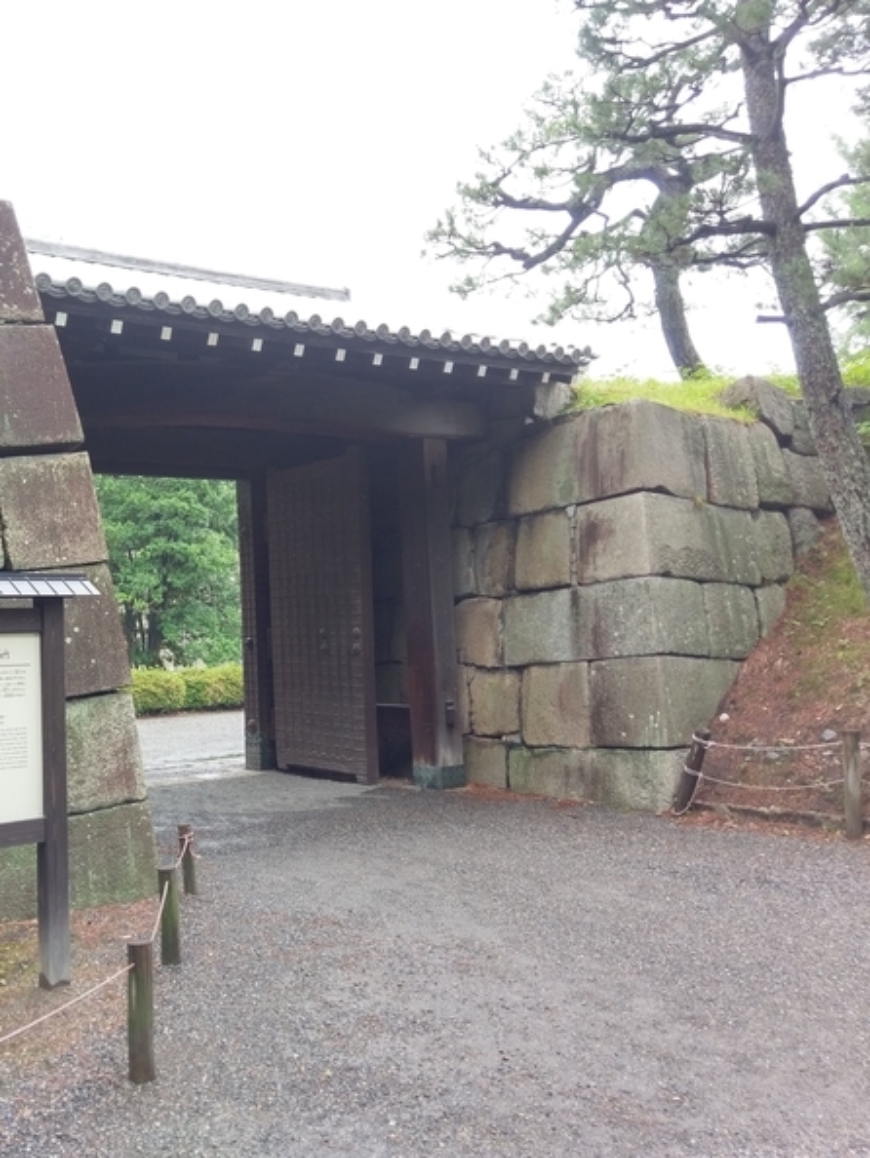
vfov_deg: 52.6
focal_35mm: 35
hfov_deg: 39.3
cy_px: 577
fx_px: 1172
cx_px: 187
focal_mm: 4.58
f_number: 1.8
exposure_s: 1/30
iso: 160
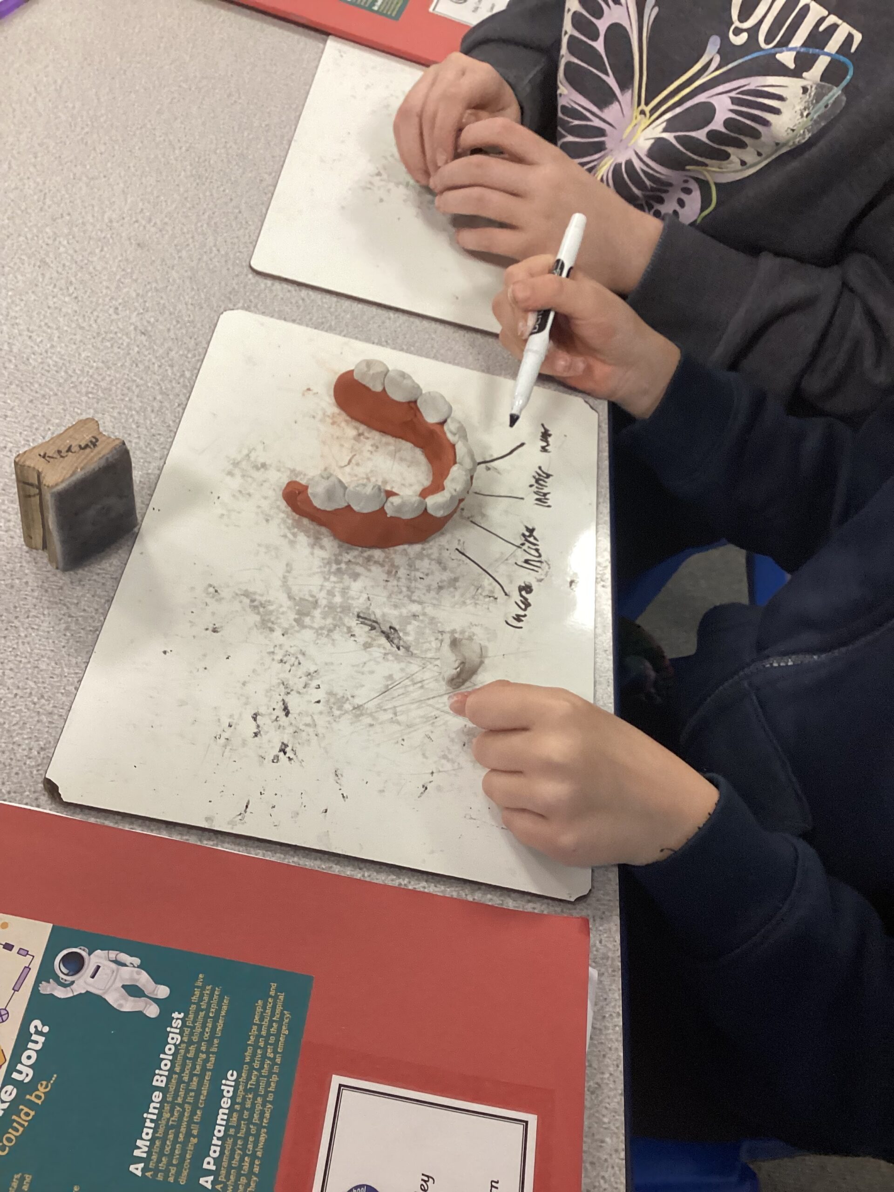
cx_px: 447
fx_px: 1067
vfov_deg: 58.4
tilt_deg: -51.7
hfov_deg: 45.4
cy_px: 596
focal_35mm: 31
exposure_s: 1/60
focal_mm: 3.3
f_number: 2.4
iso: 200
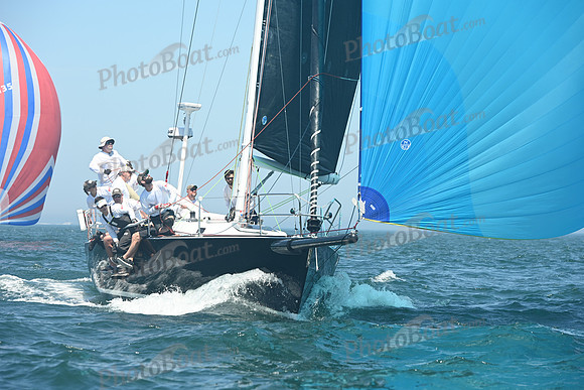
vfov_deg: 9.5
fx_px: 2353
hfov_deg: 14.2
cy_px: 195
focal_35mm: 145
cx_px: 292
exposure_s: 1/1000
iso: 320
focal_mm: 145
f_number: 6.3
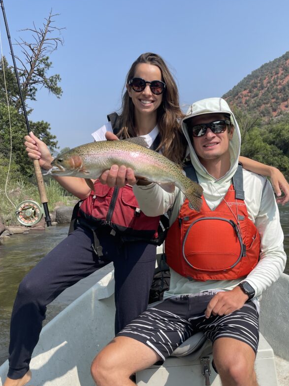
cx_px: 154
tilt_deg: -3.7
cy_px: 222
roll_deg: +1.3
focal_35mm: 34
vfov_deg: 53.8
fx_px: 379
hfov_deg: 41.8
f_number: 1.6
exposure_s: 1/2506
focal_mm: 4.2
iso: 32
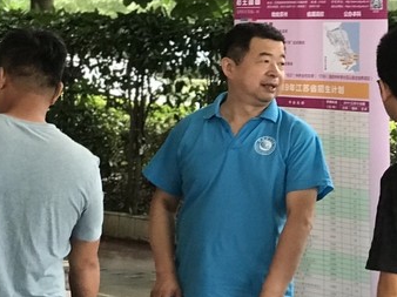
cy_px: 147
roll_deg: -2.8
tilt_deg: -3.2
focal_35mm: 135
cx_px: -13
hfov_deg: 14.4
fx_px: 1547
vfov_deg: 11.0
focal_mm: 6.6
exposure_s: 1/50
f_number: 2.8
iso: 400
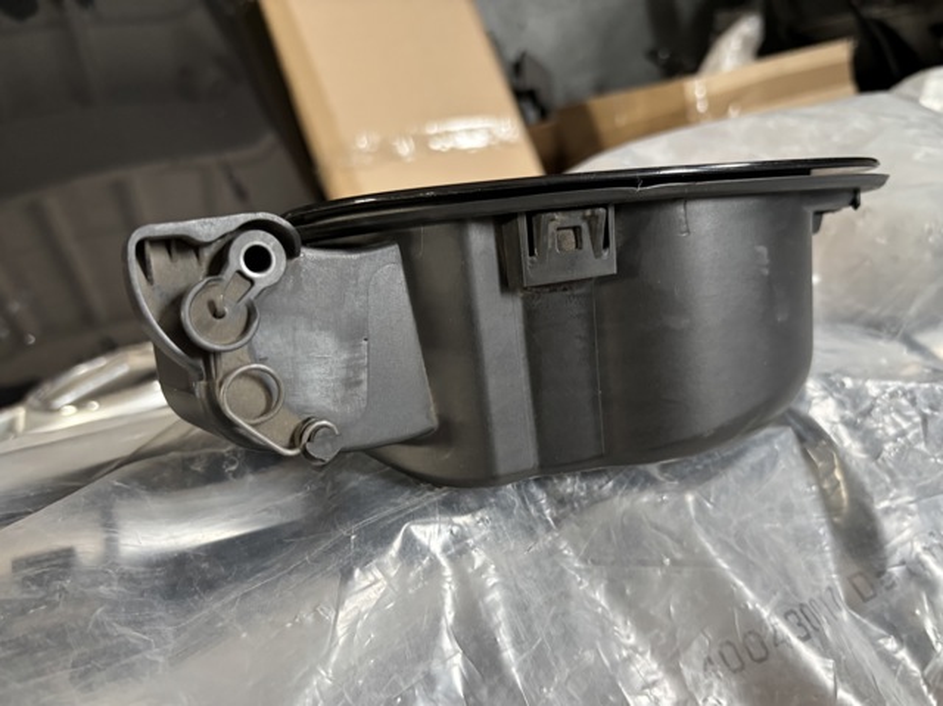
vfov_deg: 53.0
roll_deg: +14.5
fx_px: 708
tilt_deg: -17.0
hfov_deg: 67.3
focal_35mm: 26
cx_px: 472
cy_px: 353
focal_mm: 5.96
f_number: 1.6
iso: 250
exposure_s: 1/60
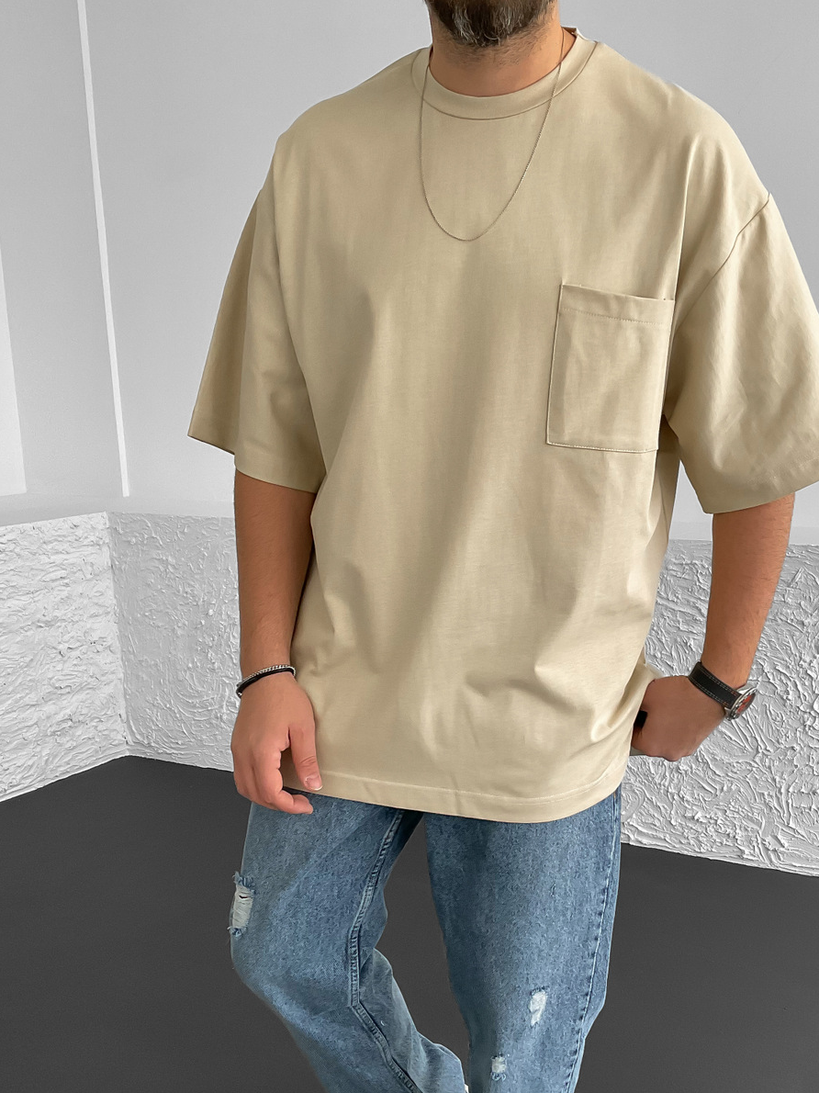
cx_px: 504
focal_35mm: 39
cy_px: 675
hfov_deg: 36.6
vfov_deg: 47.5
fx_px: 1231
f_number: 1.8
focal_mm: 3
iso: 64
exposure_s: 1/120
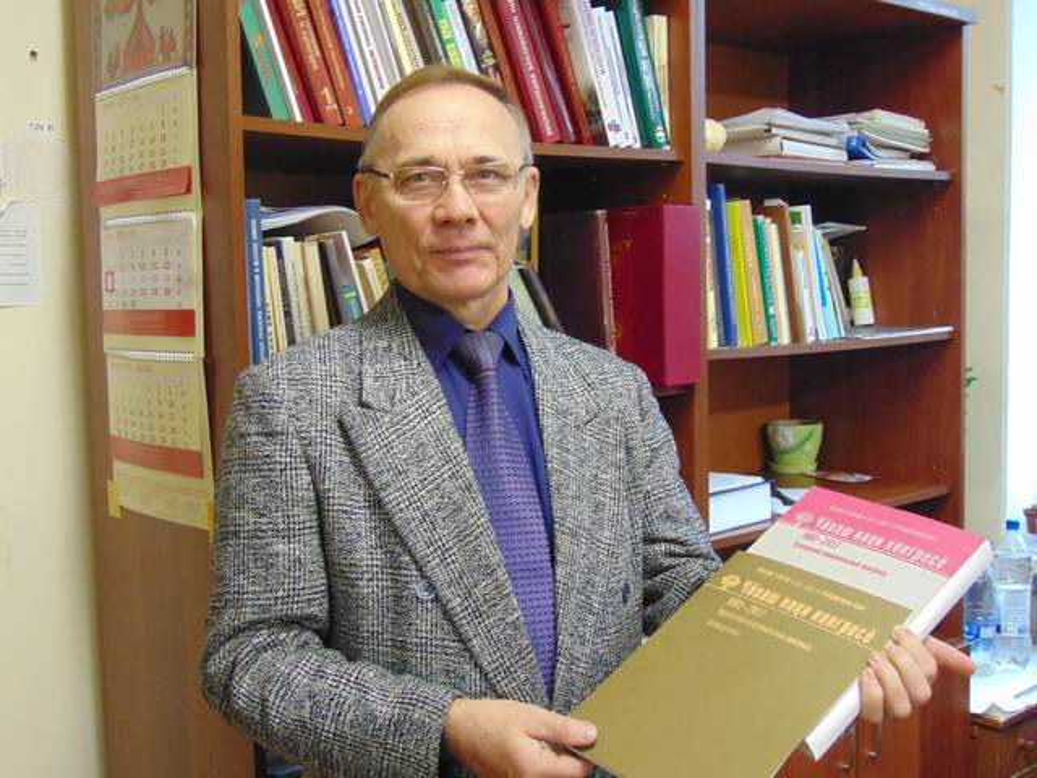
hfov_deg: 44.8
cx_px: 518
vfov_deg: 34.3
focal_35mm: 42
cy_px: 389
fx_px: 1258
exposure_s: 1/30
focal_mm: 7.6
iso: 400
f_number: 3.3
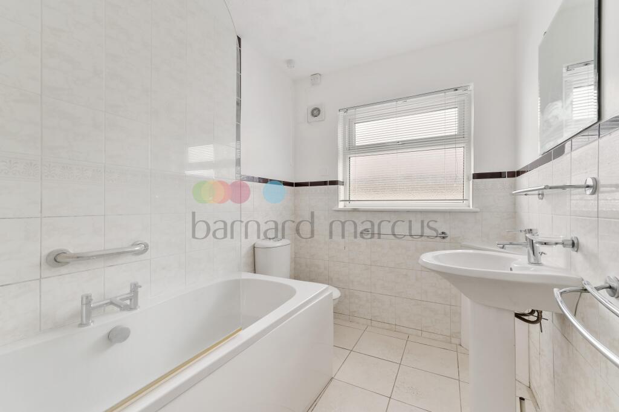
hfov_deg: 104.3
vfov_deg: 81.1
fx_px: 241
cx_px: 310
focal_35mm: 14
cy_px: 206
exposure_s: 1/1.25
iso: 200
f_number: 16
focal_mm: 14
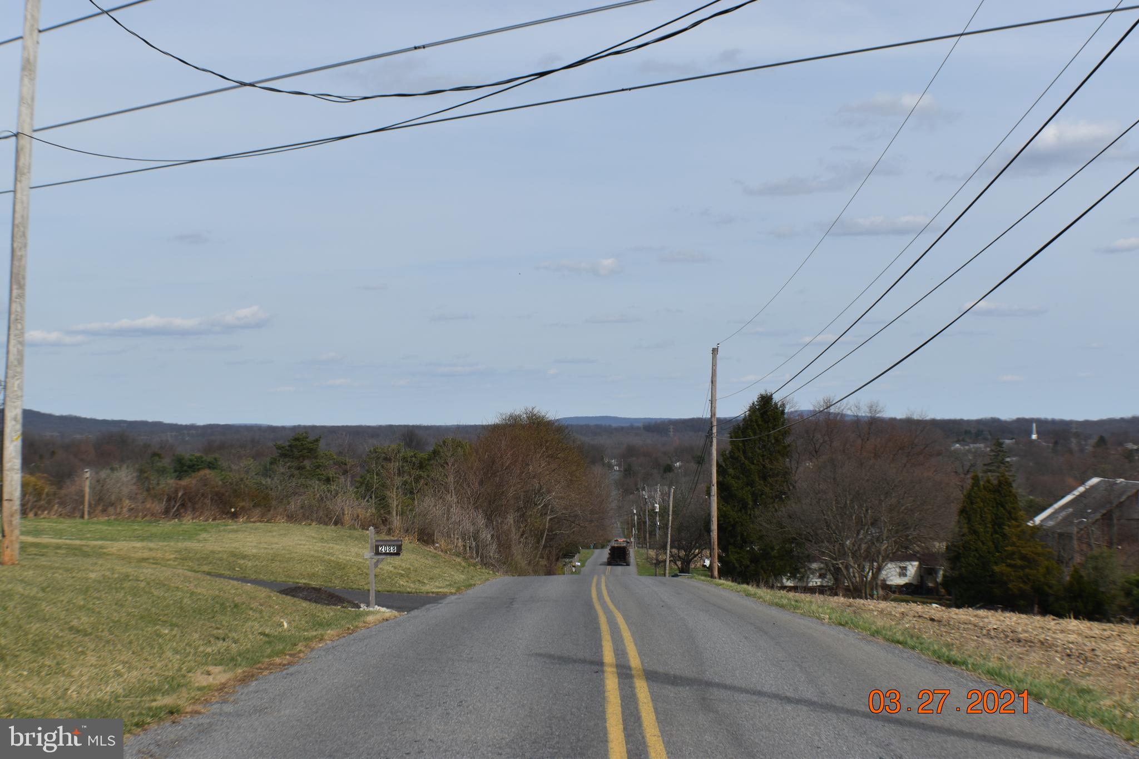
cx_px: 570
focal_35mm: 82
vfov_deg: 16.6
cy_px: 380
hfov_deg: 24.6
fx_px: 2610
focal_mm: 55
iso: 100
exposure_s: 1/320
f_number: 9
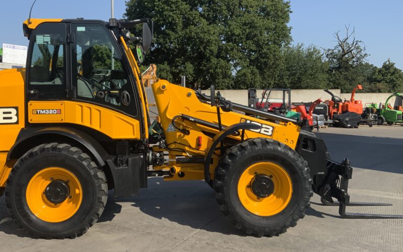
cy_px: 113
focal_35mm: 40
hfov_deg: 49.1
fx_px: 439
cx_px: 171
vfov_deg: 32.0
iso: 16
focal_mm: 3
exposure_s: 1/1730
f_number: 1.8
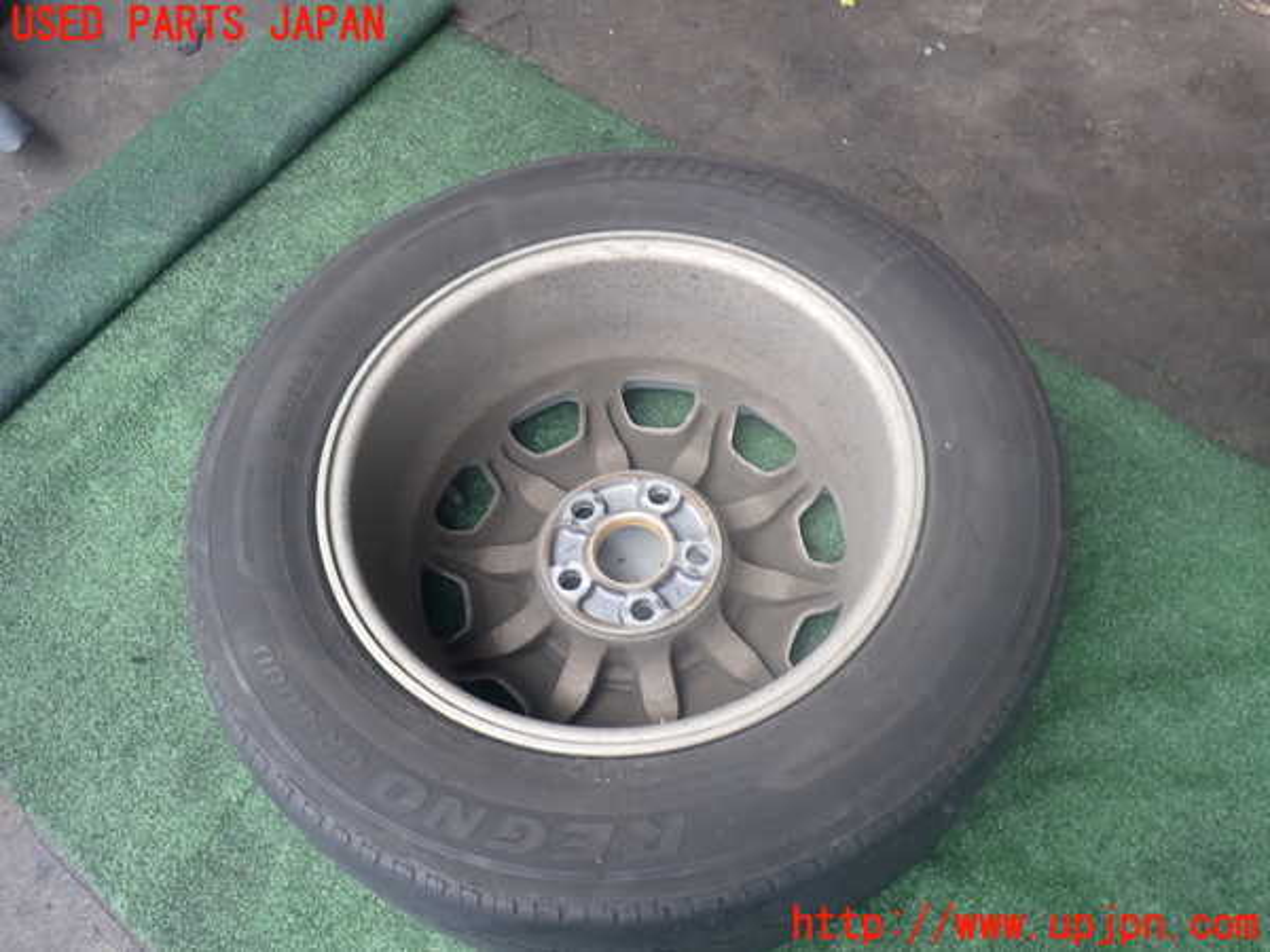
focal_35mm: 30
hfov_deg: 60.0
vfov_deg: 46.8
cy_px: 476
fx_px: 1101
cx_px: 635
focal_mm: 5.4
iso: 125
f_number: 2.3
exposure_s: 1/125
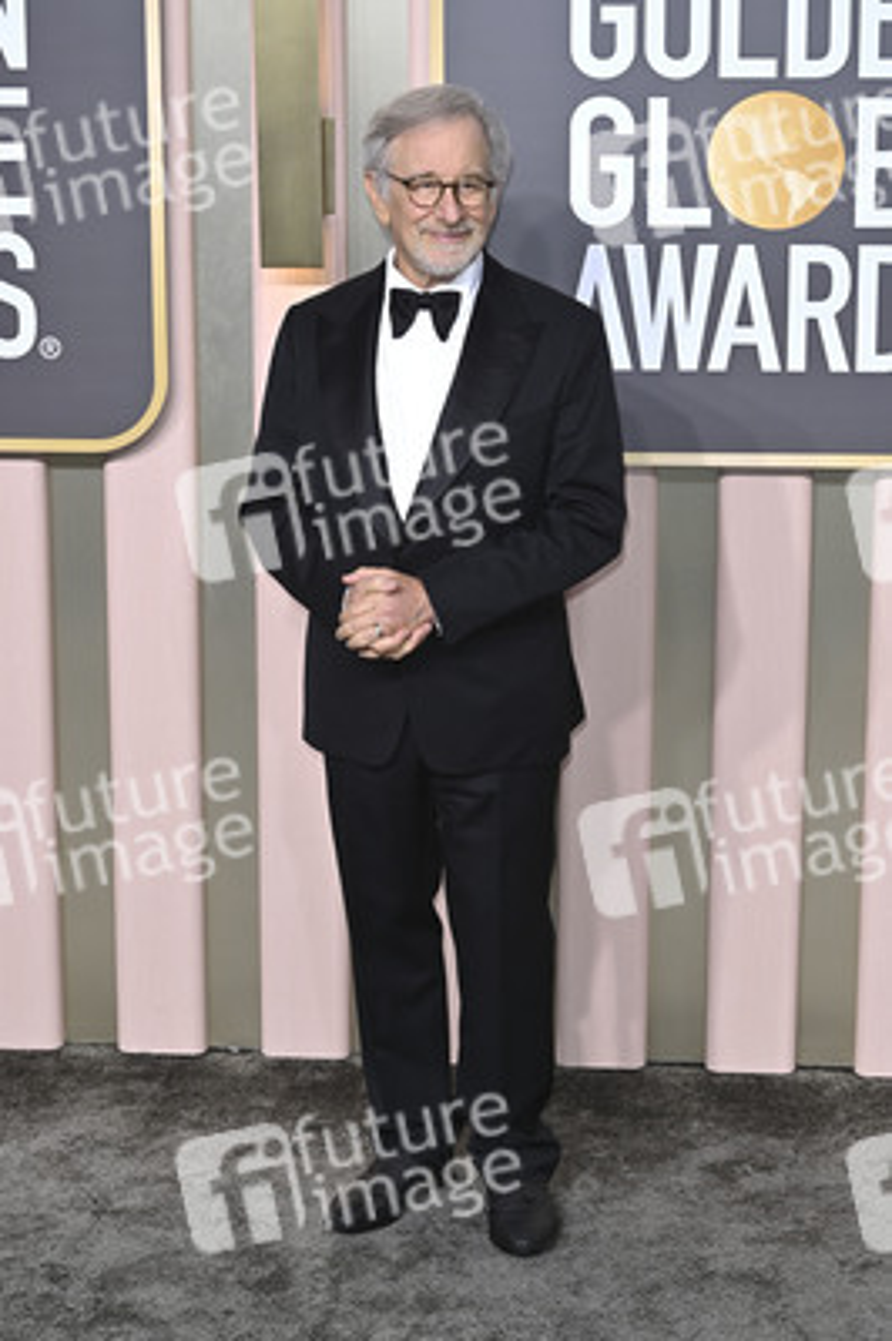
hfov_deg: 17.9
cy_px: 670
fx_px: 2829
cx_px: 446
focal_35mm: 76
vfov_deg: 26.7
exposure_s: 1/200
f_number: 8
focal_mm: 76
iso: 320
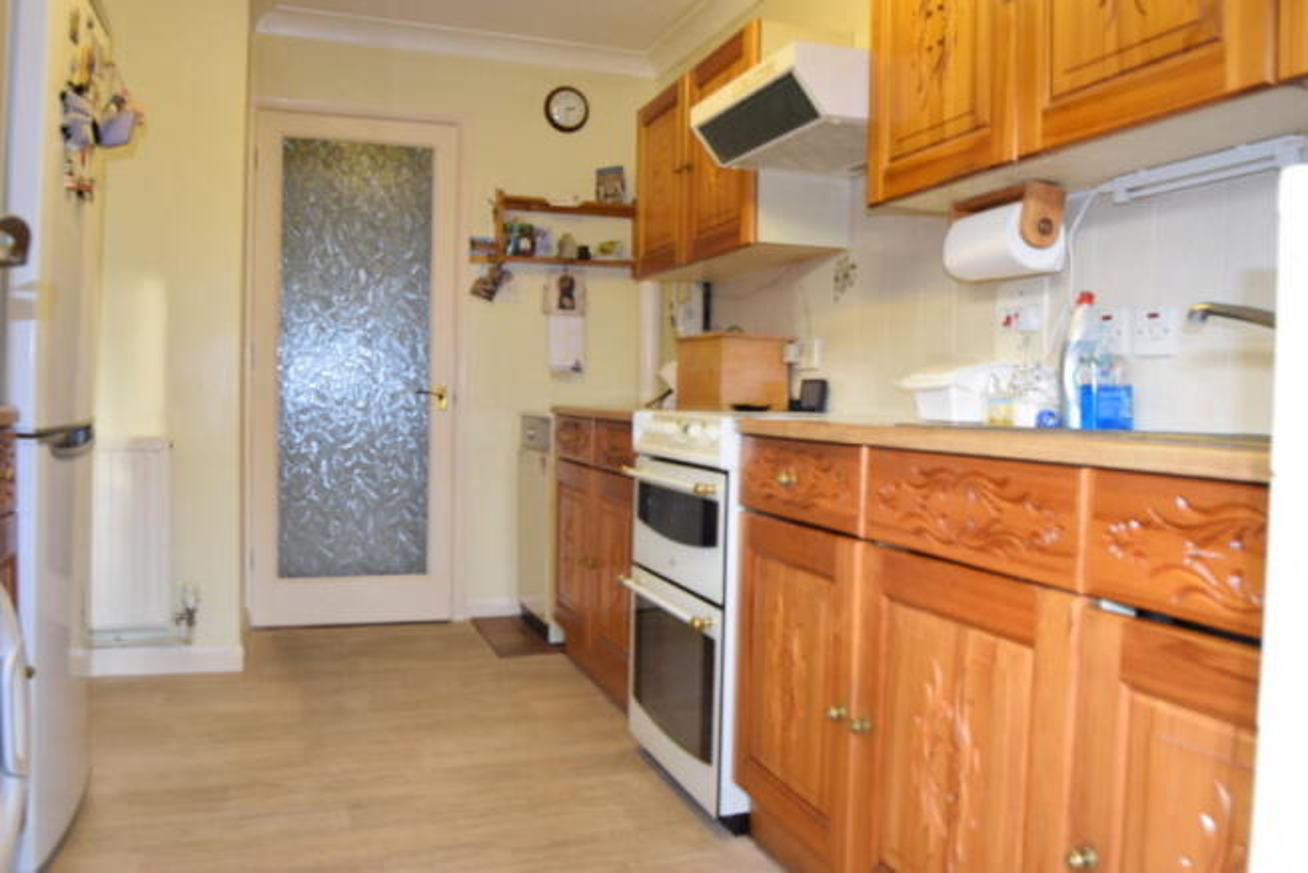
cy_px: 436
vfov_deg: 48.0
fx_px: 981
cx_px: 654
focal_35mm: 27
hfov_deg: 67.4
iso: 100
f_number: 7.1
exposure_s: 1/2
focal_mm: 18
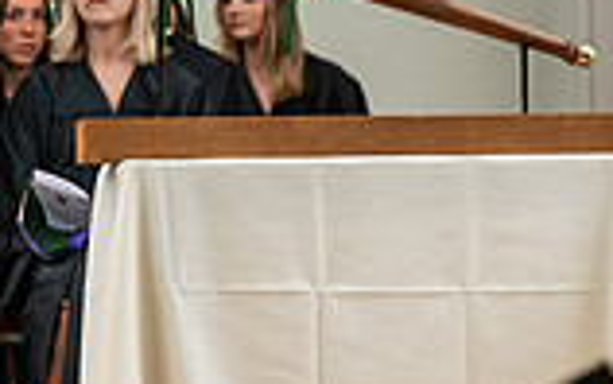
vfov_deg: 3.1
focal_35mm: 429
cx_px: 1063
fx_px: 7172
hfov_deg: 4.8
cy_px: 10
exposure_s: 1/200
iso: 1600
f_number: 3.2
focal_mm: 115
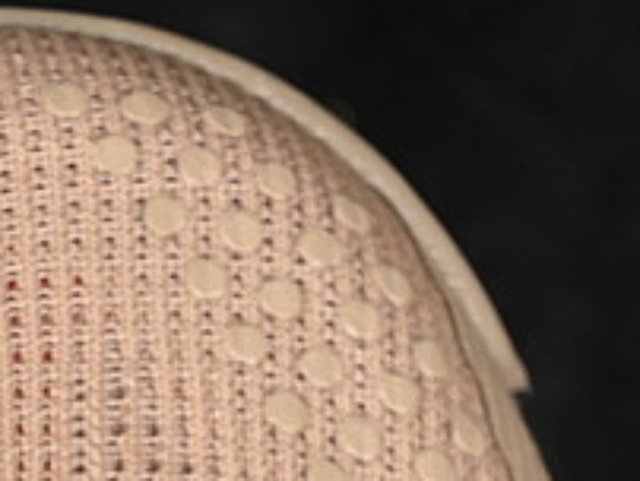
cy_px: 1028
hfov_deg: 5.1
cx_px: -86
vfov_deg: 3.8
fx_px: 7127
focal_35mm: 385
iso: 160
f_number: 7.1
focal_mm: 50
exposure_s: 1/80
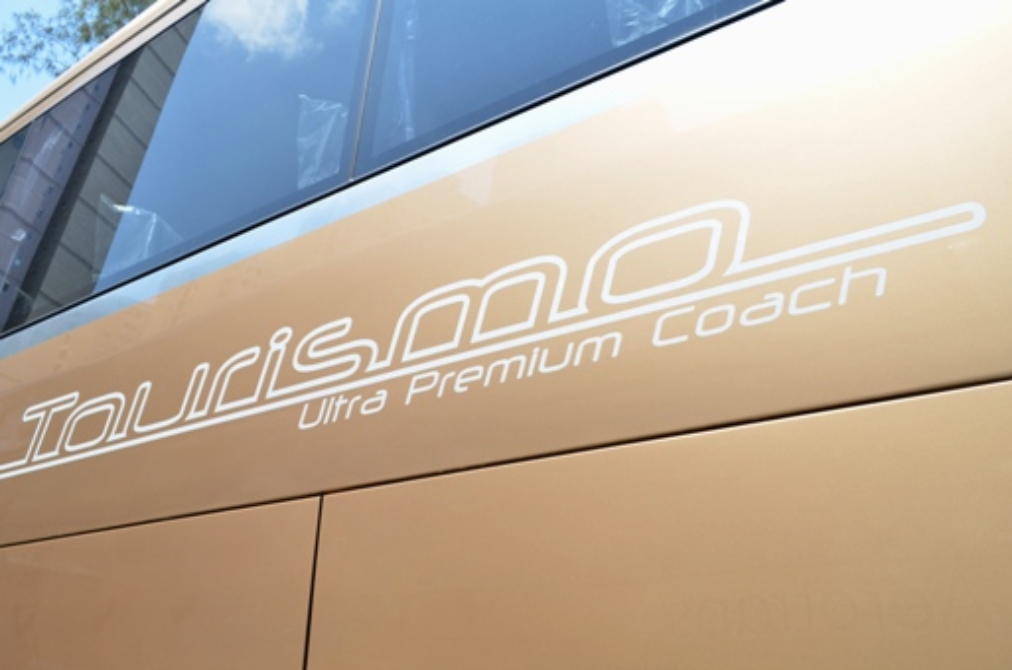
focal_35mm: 30
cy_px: 335
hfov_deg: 62.0
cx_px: 506
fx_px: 842
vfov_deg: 43.4
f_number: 7.1
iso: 100
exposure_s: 1/125
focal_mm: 20
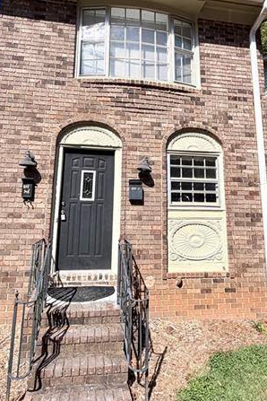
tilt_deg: +8.9
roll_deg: -1.8
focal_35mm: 25
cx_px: 133
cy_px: 165
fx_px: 278
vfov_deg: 70.9
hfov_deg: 51.3
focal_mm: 2.22
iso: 20
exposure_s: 1/809
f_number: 2.2
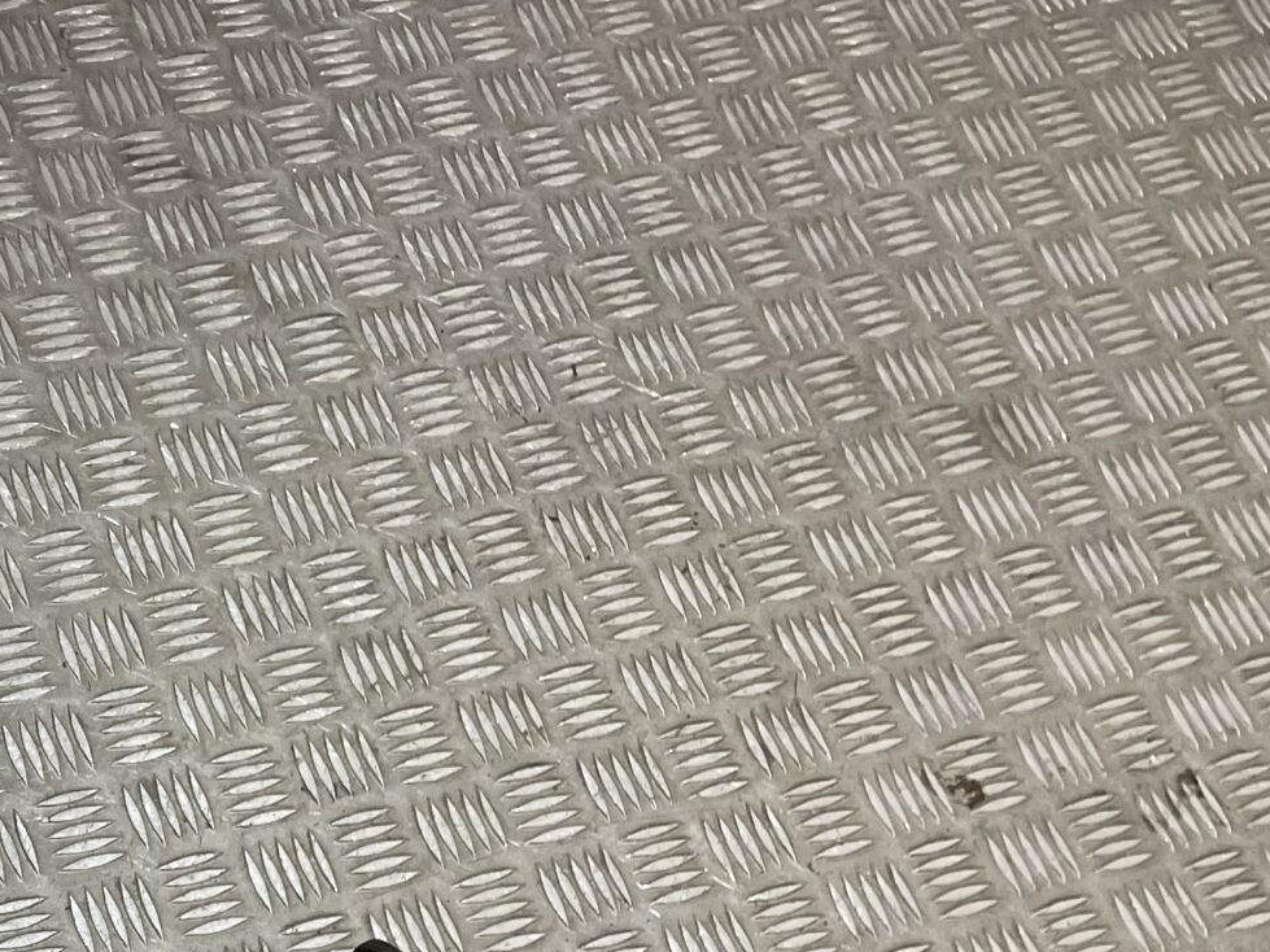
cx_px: -287
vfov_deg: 21.3
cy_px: 782
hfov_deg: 25.4
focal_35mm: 68
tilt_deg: -62.6
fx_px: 2494
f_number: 1.6
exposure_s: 1/100
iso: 125
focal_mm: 4.2
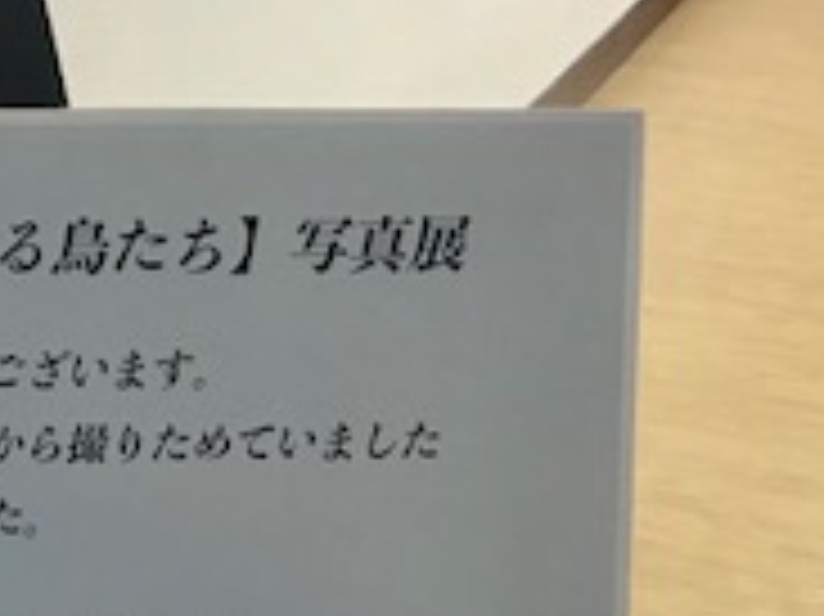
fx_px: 2331
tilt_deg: -27.2
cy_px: 612
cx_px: -99
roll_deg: +0.3
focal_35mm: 98
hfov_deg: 19.2
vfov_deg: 14.8
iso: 25
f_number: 1.8
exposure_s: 1/30
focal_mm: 3.99
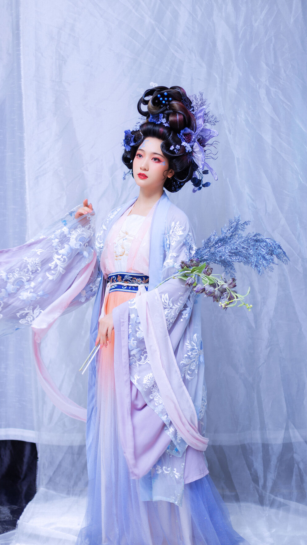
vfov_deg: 39.2
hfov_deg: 22.6
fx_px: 767
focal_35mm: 53
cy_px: 275
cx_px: 150
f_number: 1.8
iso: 100
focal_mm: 50
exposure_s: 1/125
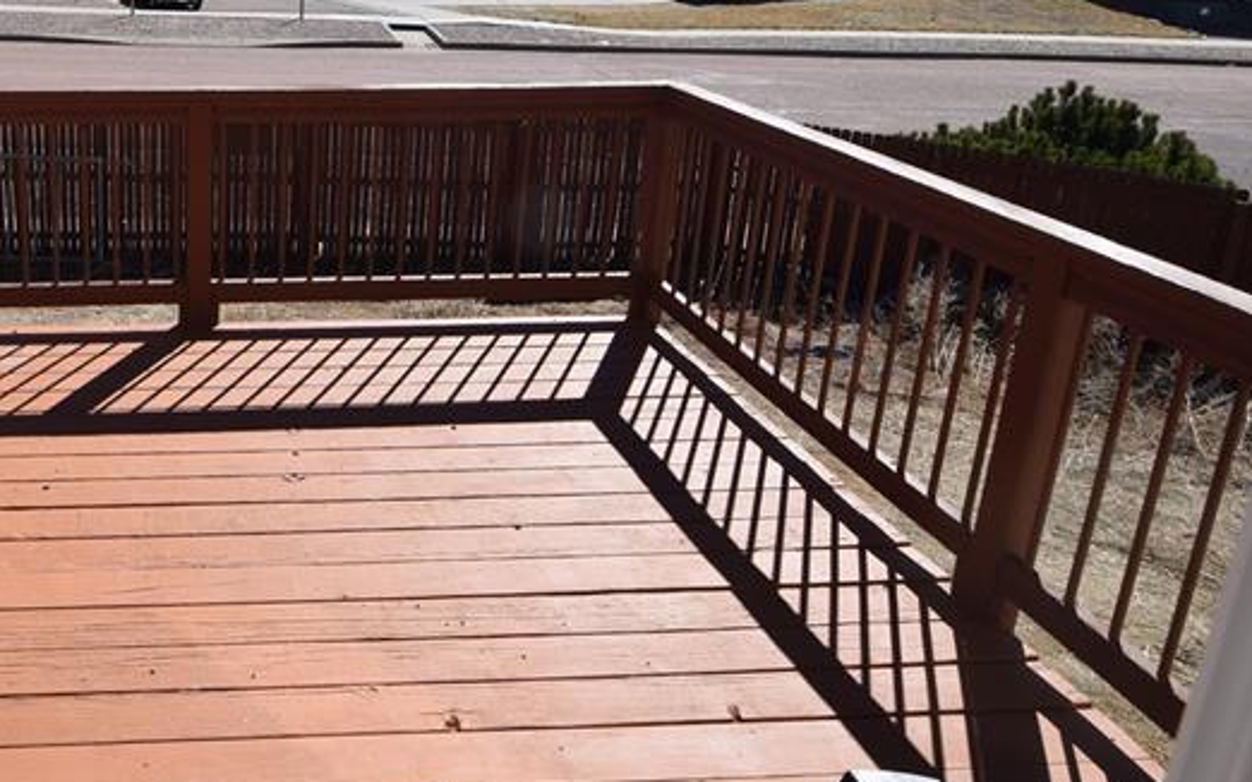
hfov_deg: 56.6
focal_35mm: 30
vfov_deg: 40.2
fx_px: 1023
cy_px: 161
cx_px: 189
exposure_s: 1/400
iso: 200
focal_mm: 10
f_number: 10
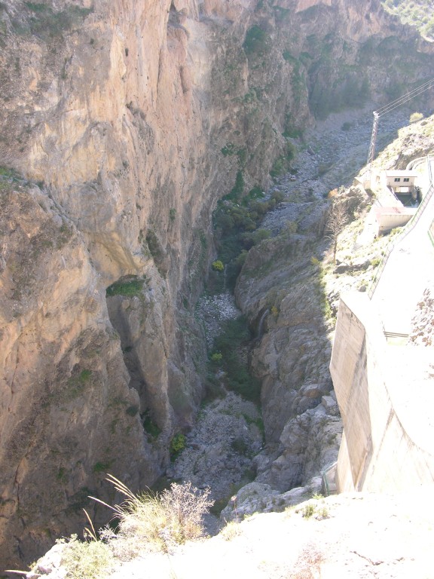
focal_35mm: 35
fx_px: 585
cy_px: 290
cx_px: 217
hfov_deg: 40.7
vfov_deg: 52.6
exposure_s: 1/60.4
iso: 50
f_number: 3.5
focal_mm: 8.9
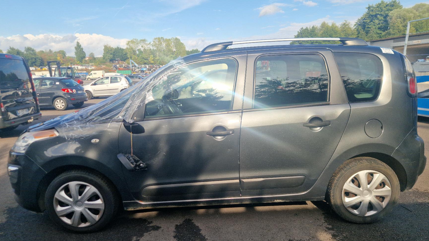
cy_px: 142
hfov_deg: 71.9
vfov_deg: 44.2
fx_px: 296
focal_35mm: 26
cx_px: 219
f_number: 1.8
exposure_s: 1/833
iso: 50
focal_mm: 5.4
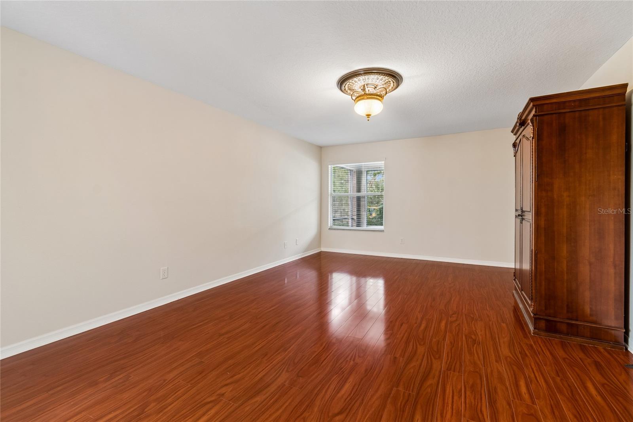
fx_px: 264
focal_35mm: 15
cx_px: 316
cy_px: 211
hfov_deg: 100.4
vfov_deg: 77.3
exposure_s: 2
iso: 100
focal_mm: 10
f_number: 7.1
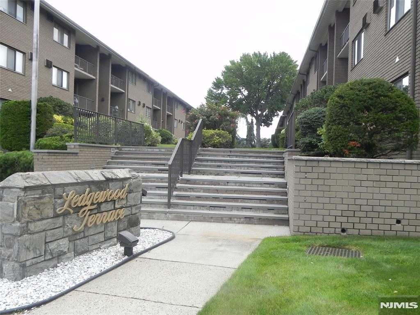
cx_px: 210
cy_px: 158
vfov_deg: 42.9
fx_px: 400
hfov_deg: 55.4
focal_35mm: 33
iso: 160
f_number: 5.6
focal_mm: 5.9
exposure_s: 1/194
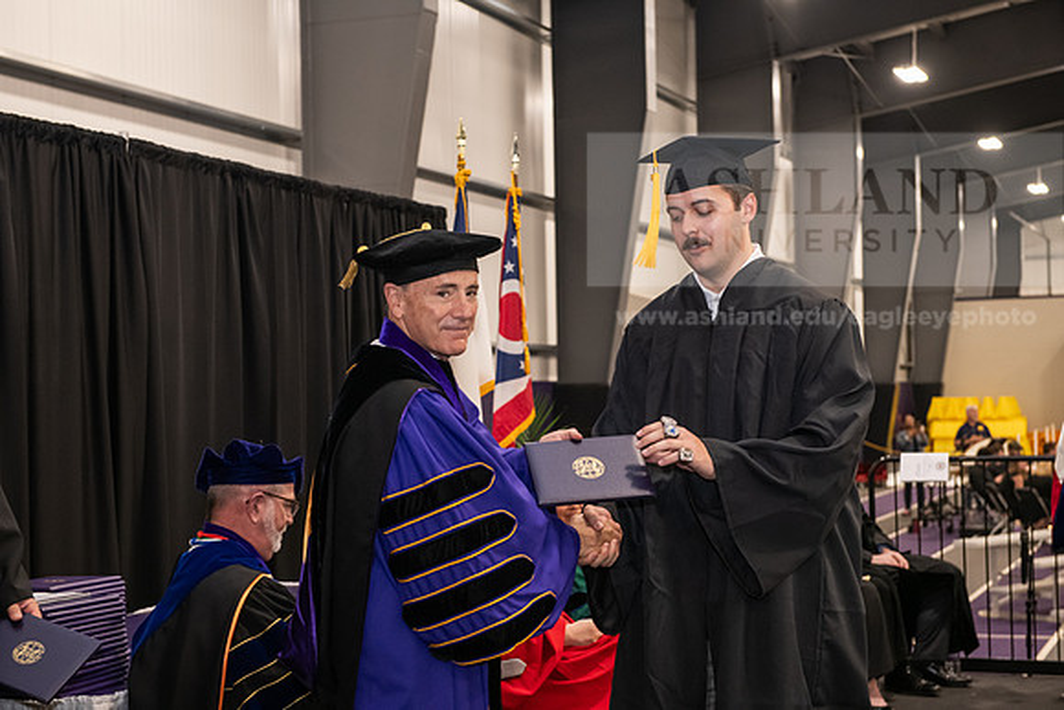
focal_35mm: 62
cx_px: 532
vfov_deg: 21.9
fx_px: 1833
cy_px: 355
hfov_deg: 32.4
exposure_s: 1/125
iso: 2500
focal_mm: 62
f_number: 5
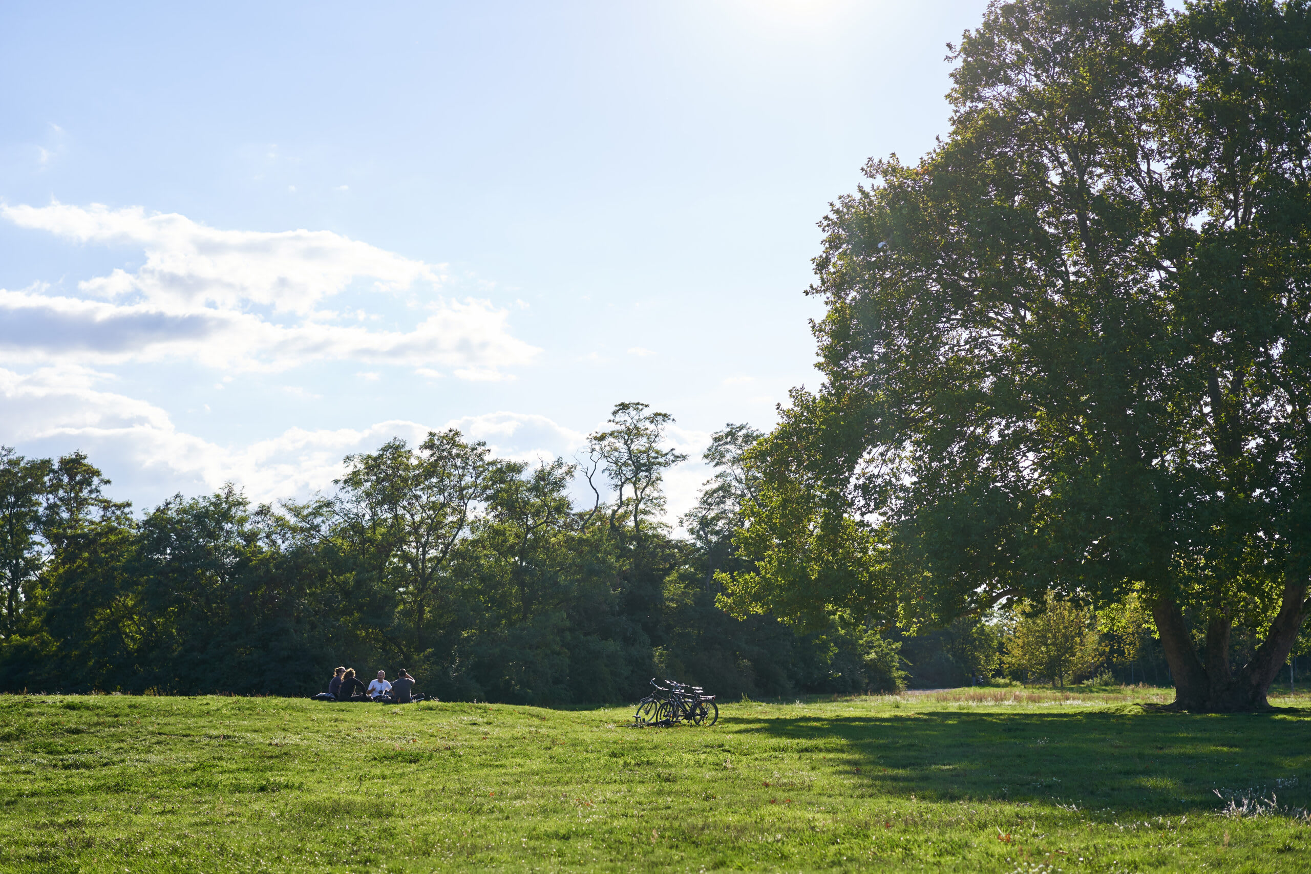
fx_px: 2003
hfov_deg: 36.2
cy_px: 437
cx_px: 656
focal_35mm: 55
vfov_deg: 24.6
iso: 100
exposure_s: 1/2000
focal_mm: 55
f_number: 2.5
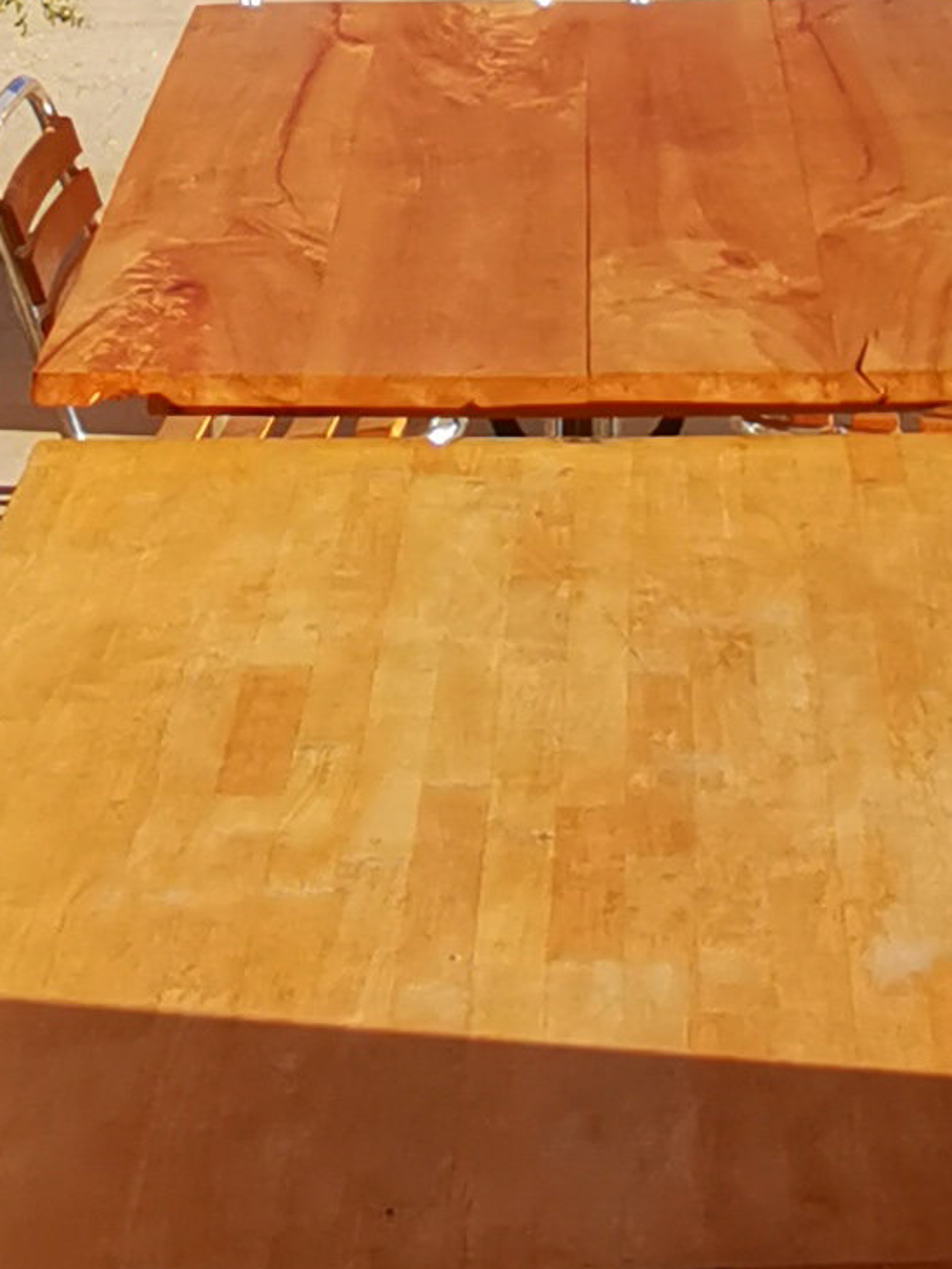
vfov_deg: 16.8
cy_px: -577
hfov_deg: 13.6
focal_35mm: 107
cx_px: 1035
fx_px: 3924
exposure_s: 1/1274
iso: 50
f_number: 2.2
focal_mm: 2.26
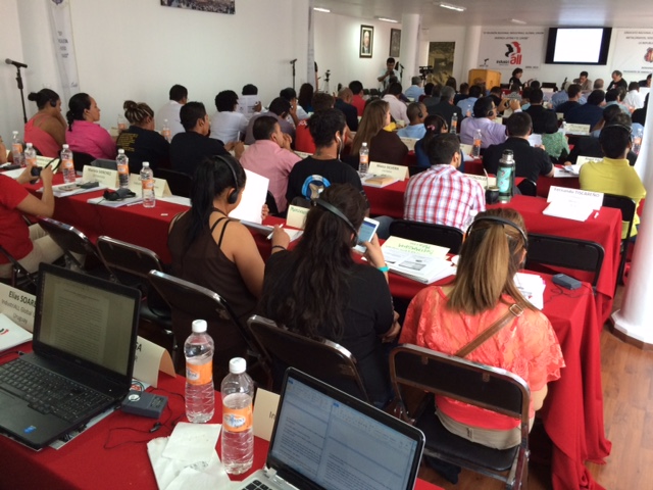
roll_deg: -1.2
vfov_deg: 48.2
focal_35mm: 29
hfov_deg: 61.7
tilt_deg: -19.5
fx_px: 547
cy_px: 245
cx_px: 326
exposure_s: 1/30
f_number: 2.2
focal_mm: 4.15
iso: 100
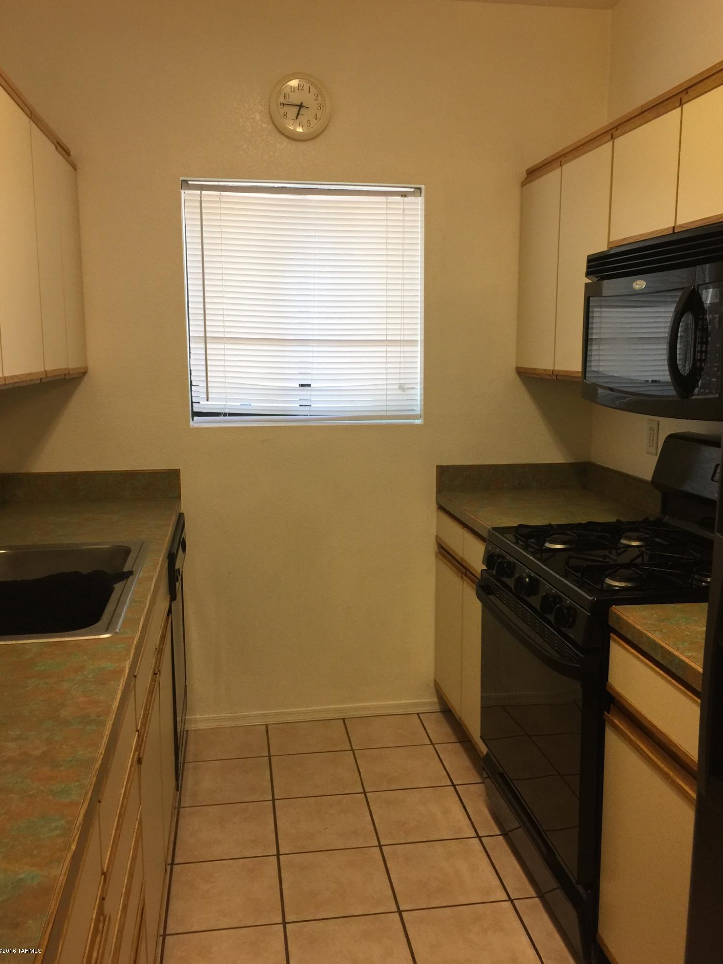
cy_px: 483
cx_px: 369
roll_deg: -0.2
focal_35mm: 30
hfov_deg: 46.8
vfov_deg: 60.0
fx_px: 835
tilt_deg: -10.5
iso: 50
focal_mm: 4.15
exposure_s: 1/30
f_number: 2.2
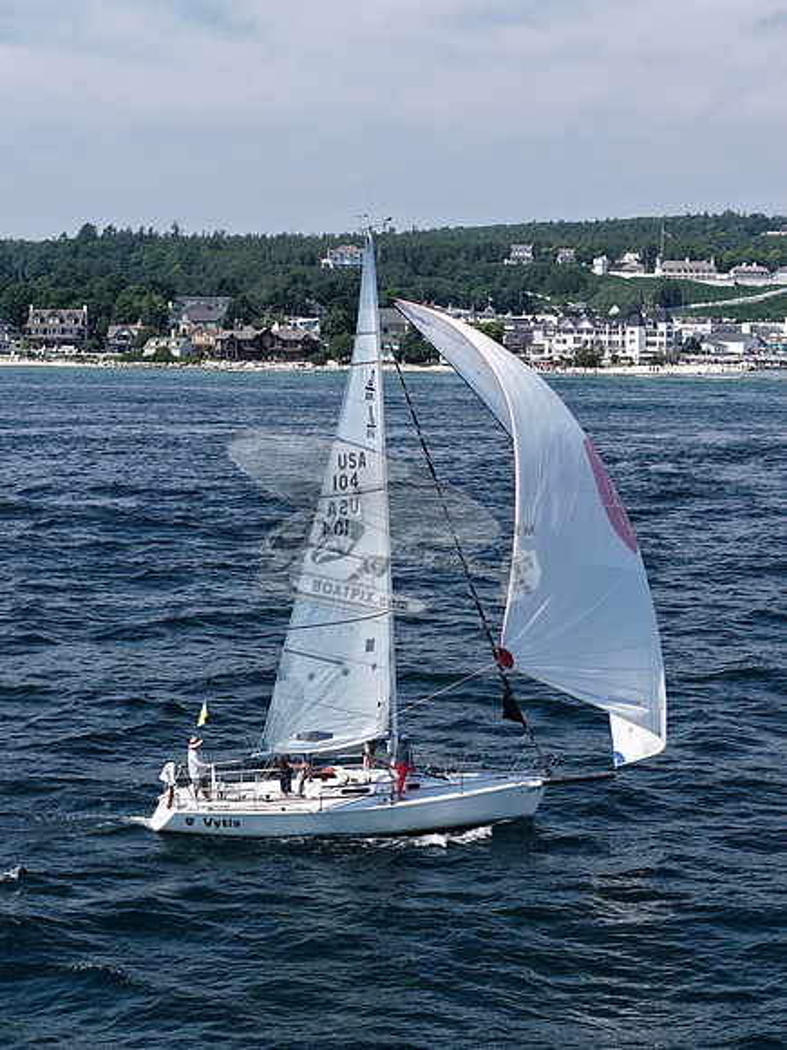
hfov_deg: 21.0
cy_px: 525
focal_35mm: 70
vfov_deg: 27.8
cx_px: 394
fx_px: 2122
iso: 100
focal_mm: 19.35
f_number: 2.8
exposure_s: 1/1250
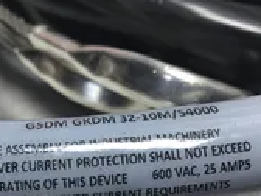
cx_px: 82
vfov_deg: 19.7
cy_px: 154
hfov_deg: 26.2
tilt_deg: -46.2
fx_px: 558
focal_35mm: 74
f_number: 2.4
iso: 32
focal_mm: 3.3
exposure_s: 1/120
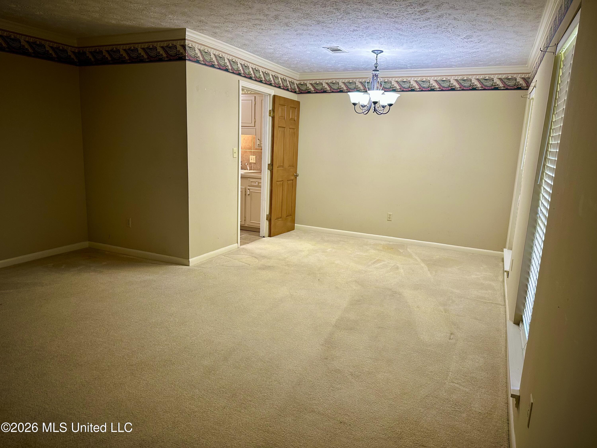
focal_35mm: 24
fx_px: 414
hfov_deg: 71.6
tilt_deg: -12.4
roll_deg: -2.3
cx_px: 298
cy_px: 224
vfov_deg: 56.8
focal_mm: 6.86
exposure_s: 1/60
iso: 125
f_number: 1.78
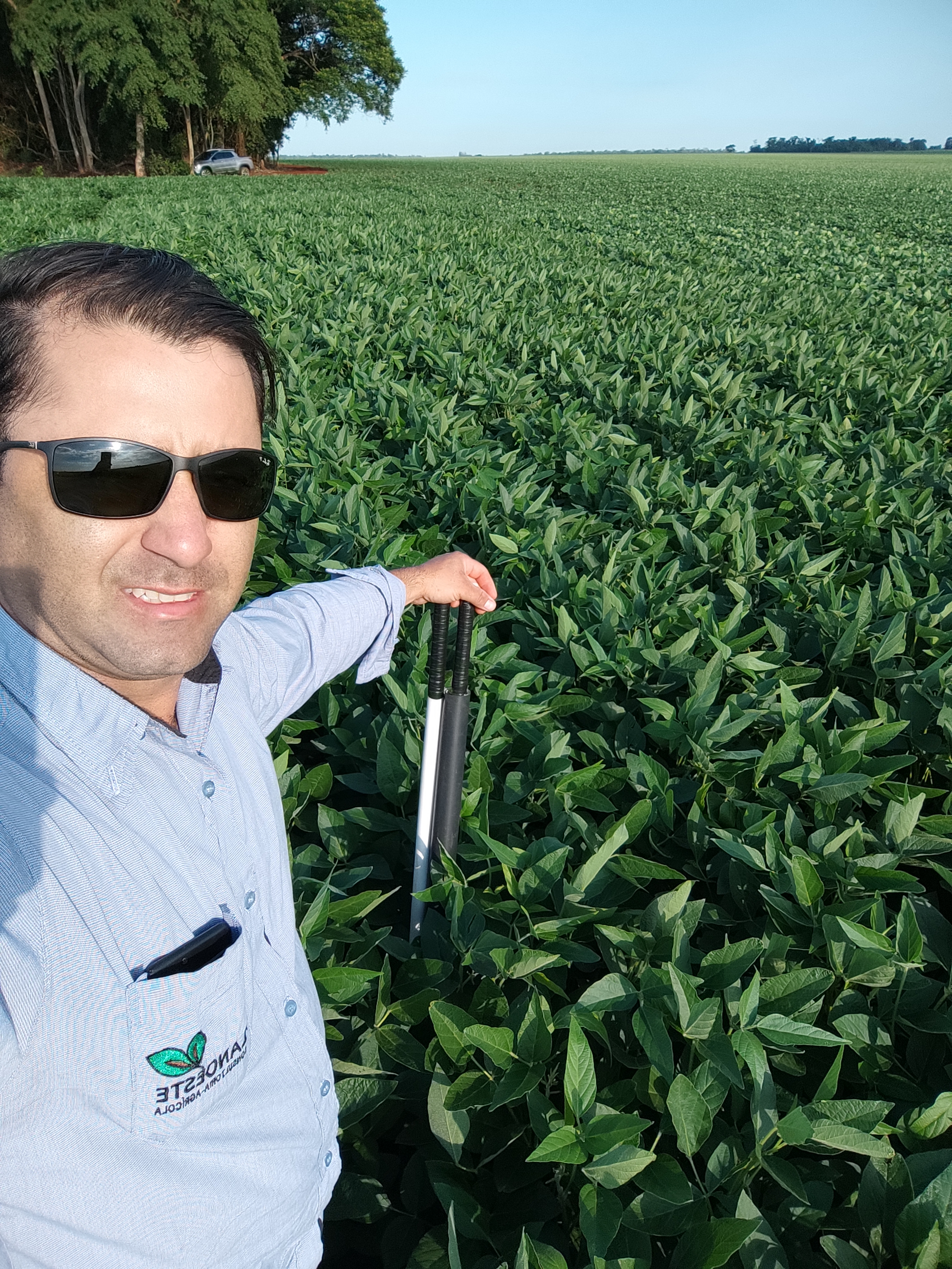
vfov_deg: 84.7
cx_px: 476
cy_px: 634
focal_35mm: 19
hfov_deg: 68.7
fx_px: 697
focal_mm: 3.27
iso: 50
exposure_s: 1/1282
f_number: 2.45
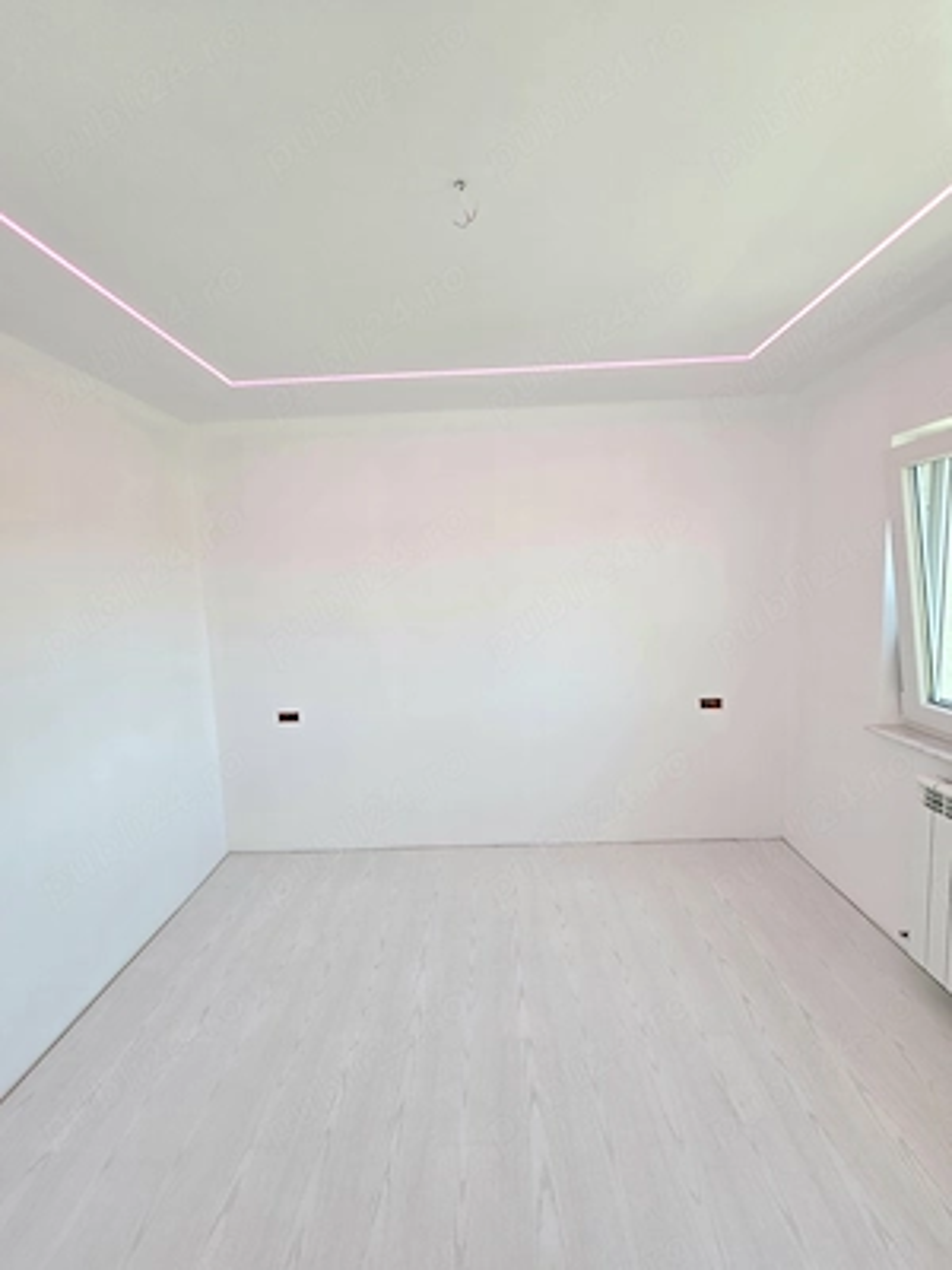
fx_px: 477
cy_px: 635
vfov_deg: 106.2
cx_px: 476
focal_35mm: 13
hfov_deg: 89.9
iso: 80
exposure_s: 1/86.2
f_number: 2.2
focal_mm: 2.2
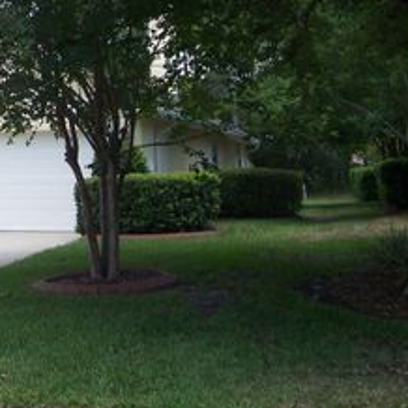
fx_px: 920
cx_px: -32
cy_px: 66
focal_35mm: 69
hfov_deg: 23.6
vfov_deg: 24.5
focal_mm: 5.6
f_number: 5.6
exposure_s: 1/125
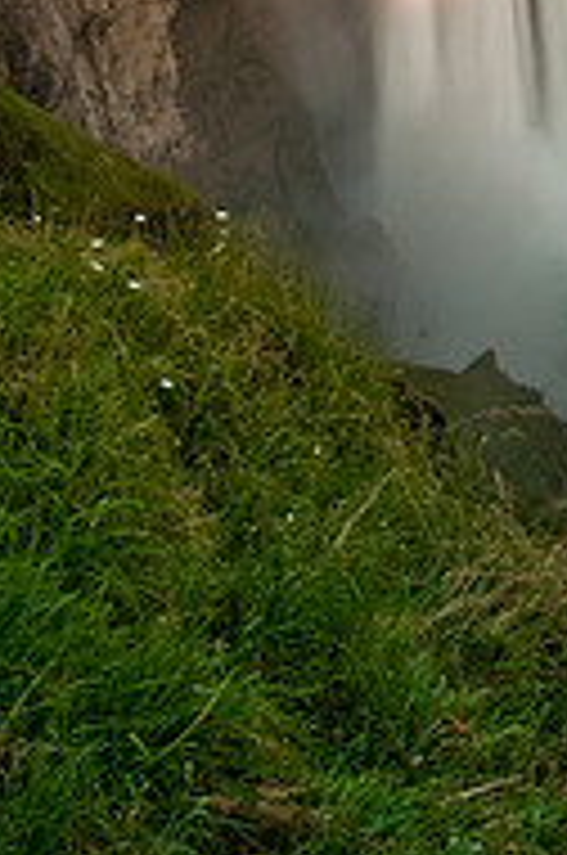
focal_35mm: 46
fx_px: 1095
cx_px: 511
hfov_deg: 27.9
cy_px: 126
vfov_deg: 40.2
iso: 200
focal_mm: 13
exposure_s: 2
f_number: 22
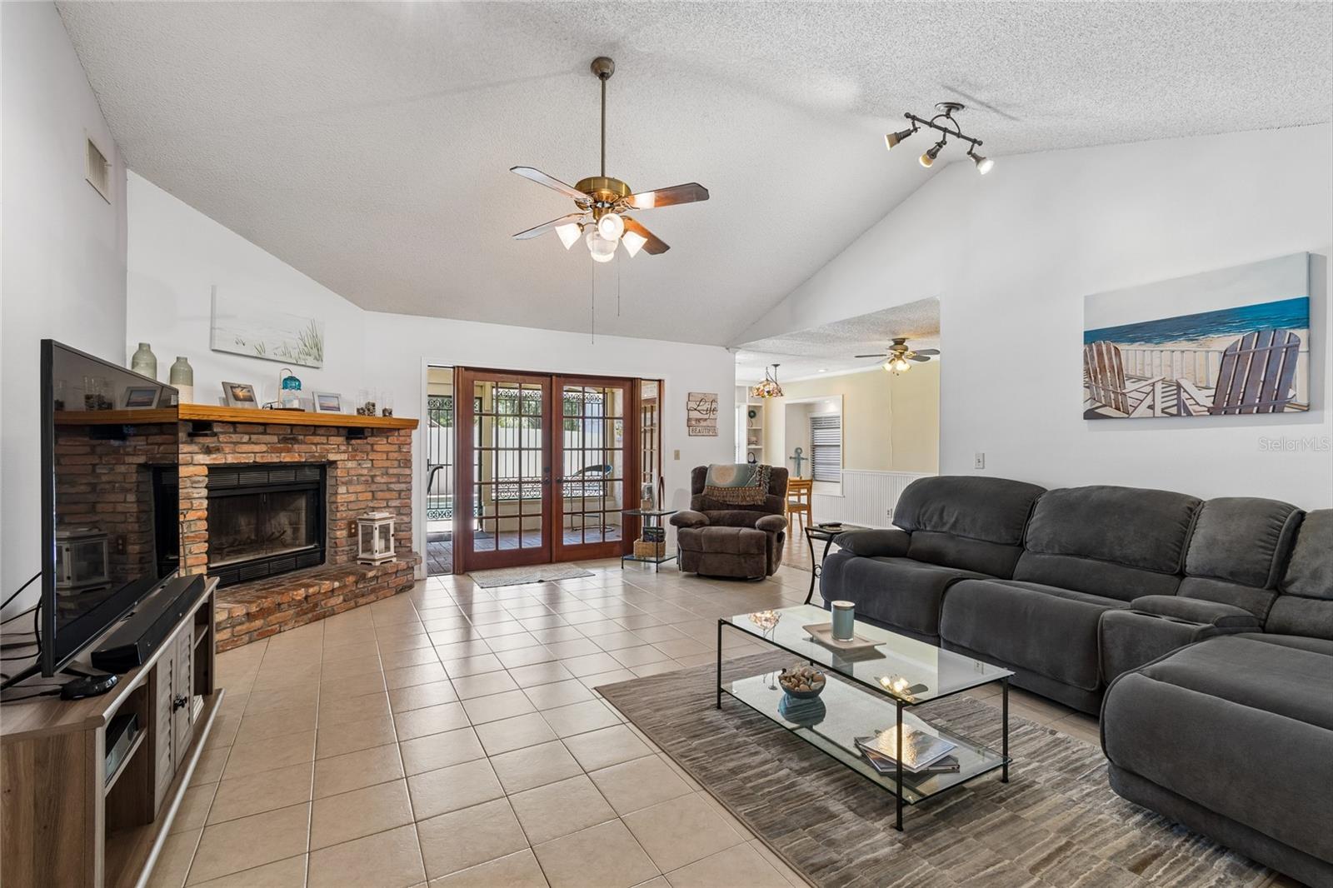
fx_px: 555
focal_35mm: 15
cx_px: 666
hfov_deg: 100.4
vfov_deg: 77.3
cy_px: 444
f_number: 7.1
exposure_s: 1/13
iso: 100
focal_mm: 10
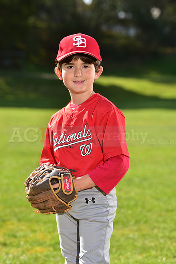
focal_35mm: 130
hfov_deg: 10.6
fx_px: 953
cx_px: 88
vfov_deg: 15.8
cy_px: 132
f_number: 5
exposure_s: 1/250
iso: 80
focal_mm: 130
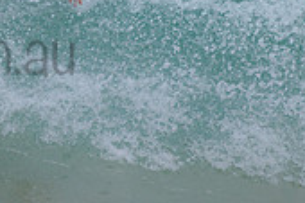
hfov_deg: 0.9
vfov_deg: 0.6
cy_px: -70
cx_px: -104
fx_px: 18714
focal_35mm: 2211
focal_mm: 500
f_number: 5.6
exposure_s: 1/2000
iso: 400
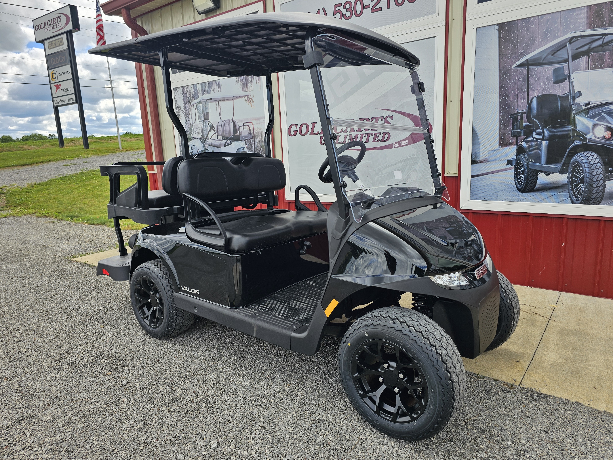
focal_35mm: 23
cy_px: 230
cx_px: 306
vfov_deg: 58.9
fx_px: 407
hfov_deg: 73.9
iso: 10
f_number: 1.7
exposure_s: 1/258
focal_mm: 6.3
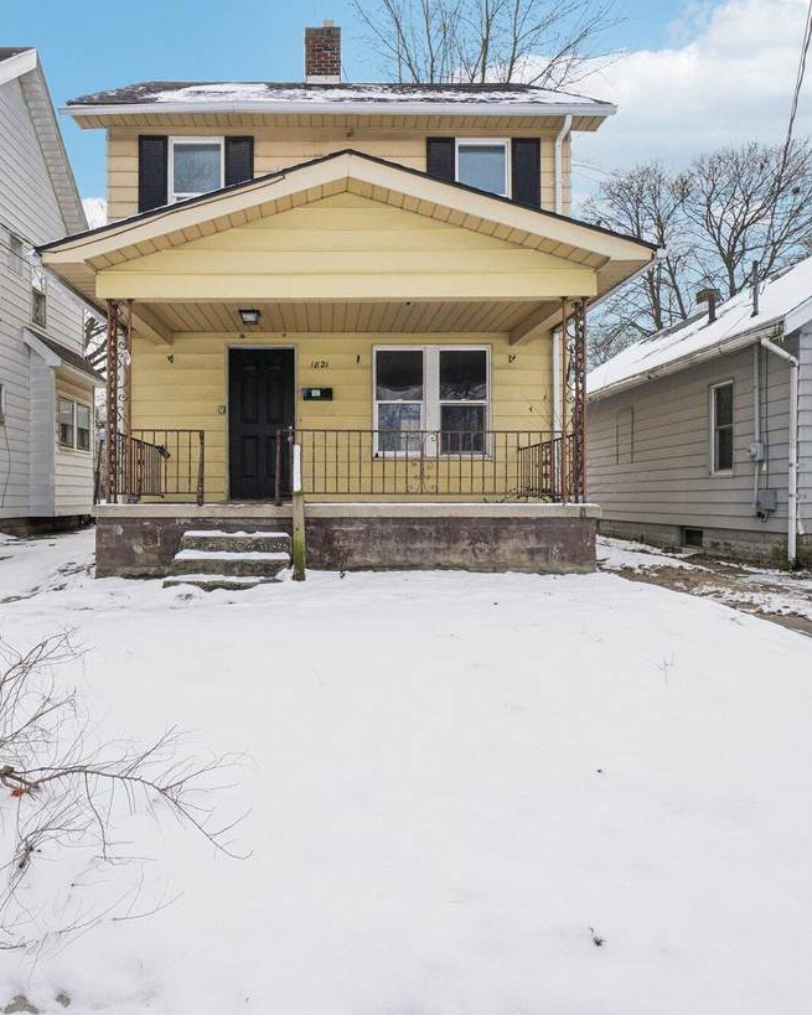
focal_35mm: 22
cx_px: 332
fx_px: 661
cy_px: 506
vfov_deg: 75.0
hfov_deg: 62.7
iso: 100
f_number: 8
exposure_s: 1/350
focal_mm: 10
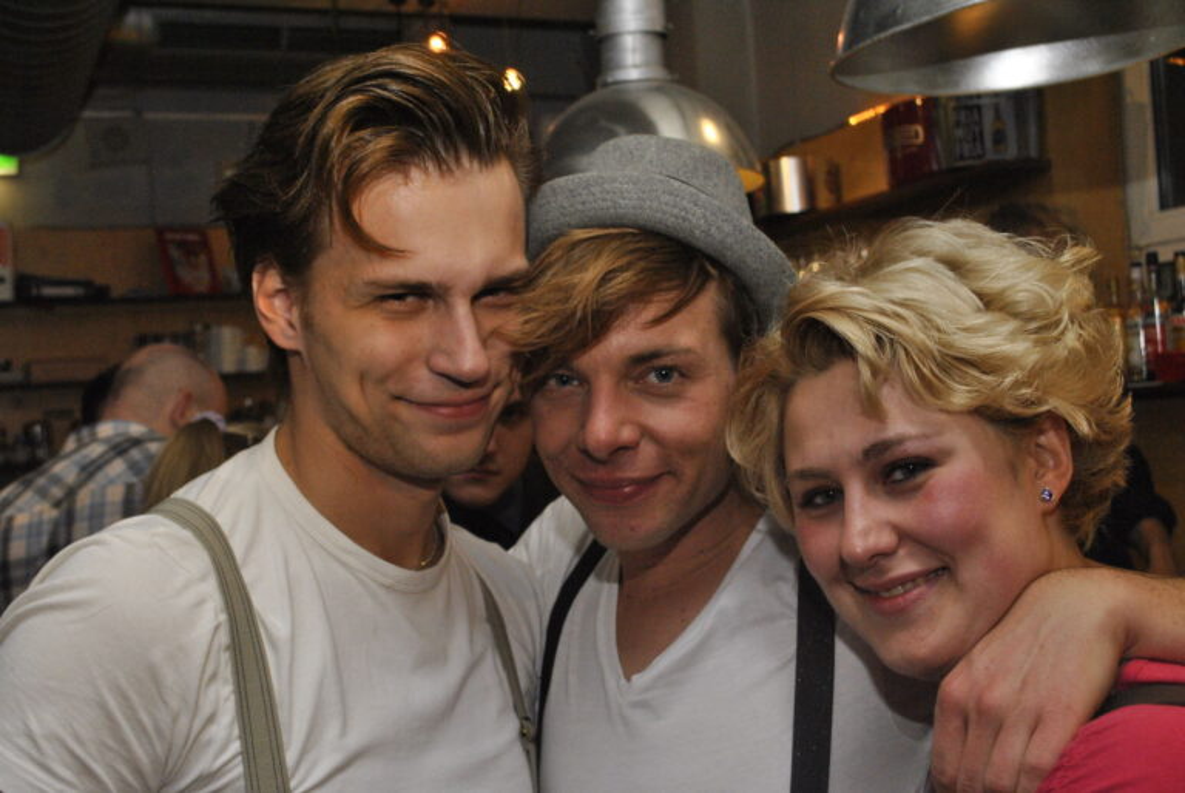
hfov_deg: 44.9
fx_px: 1433
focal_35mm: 44
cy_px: 396
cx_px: 592
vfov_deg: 30.9
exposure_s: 1/60
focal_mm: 29
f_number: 7.1
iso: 800
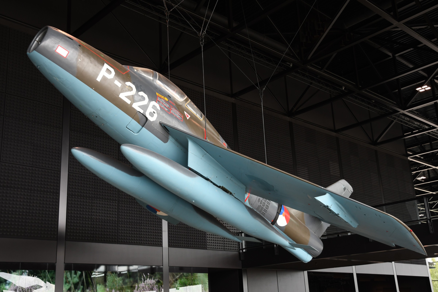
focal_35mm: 42
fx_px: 511
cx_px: 219
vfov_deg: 31.9
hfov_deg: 46.4
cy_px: 146
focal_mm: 28
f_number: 5
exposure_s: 1/100
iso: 500
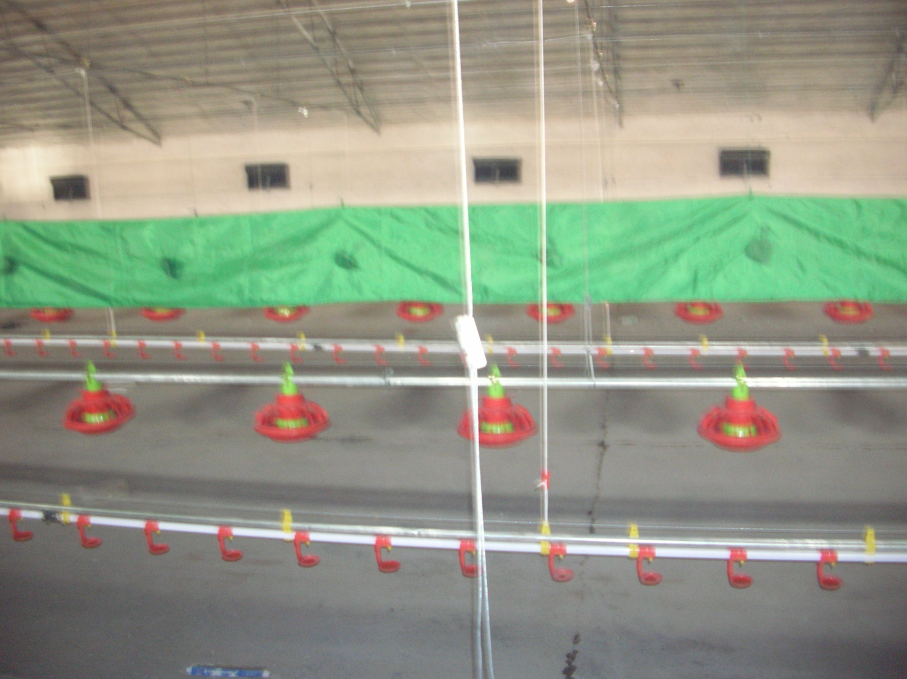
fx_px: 916
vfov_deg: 40.6
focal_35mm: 35
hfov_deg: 52.7
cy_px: 340
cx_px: 454
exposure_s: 1.1
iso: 200
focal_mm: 5.8
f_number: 2.8
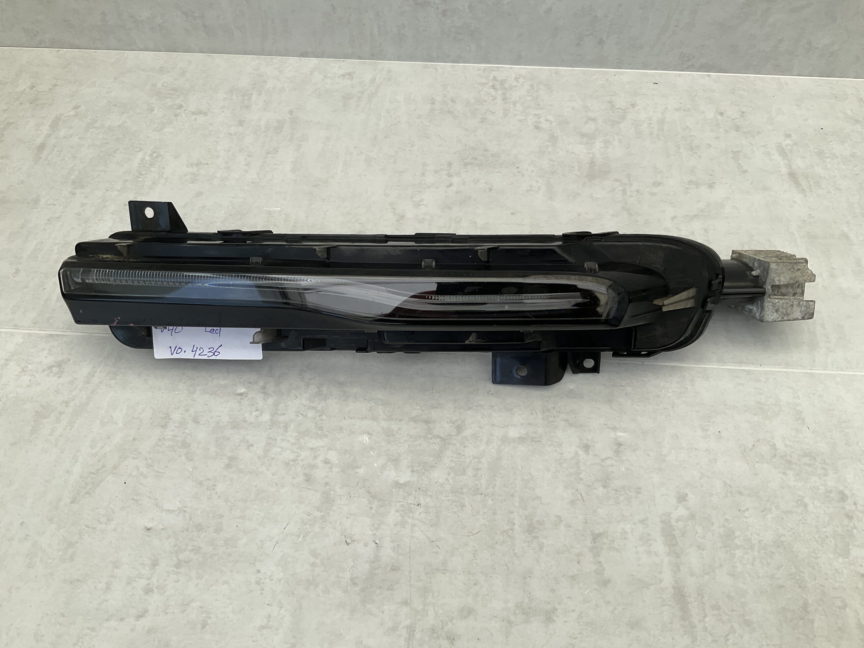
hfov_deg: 61.7
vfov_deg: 48.2
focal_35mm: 29
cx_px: 432
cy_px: 324
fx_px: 724
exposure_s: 1/739
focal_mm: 3
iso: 16
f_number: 1.8
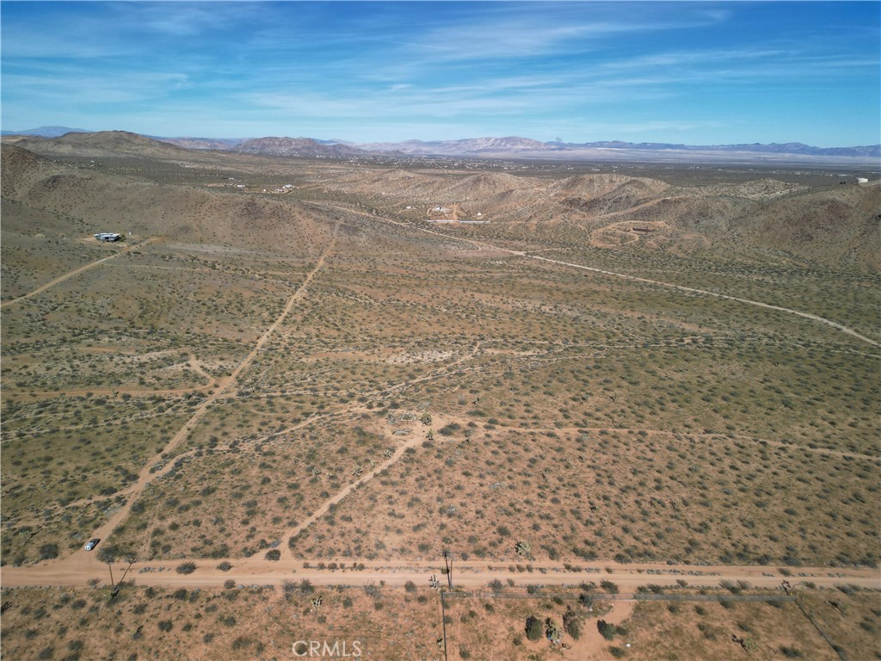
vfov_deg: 56.8
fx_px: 611
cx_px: 440
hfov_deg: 71.6
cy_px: 330
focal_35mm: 24
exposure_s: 1/500
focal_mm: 6.72
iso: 100
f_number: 1.7
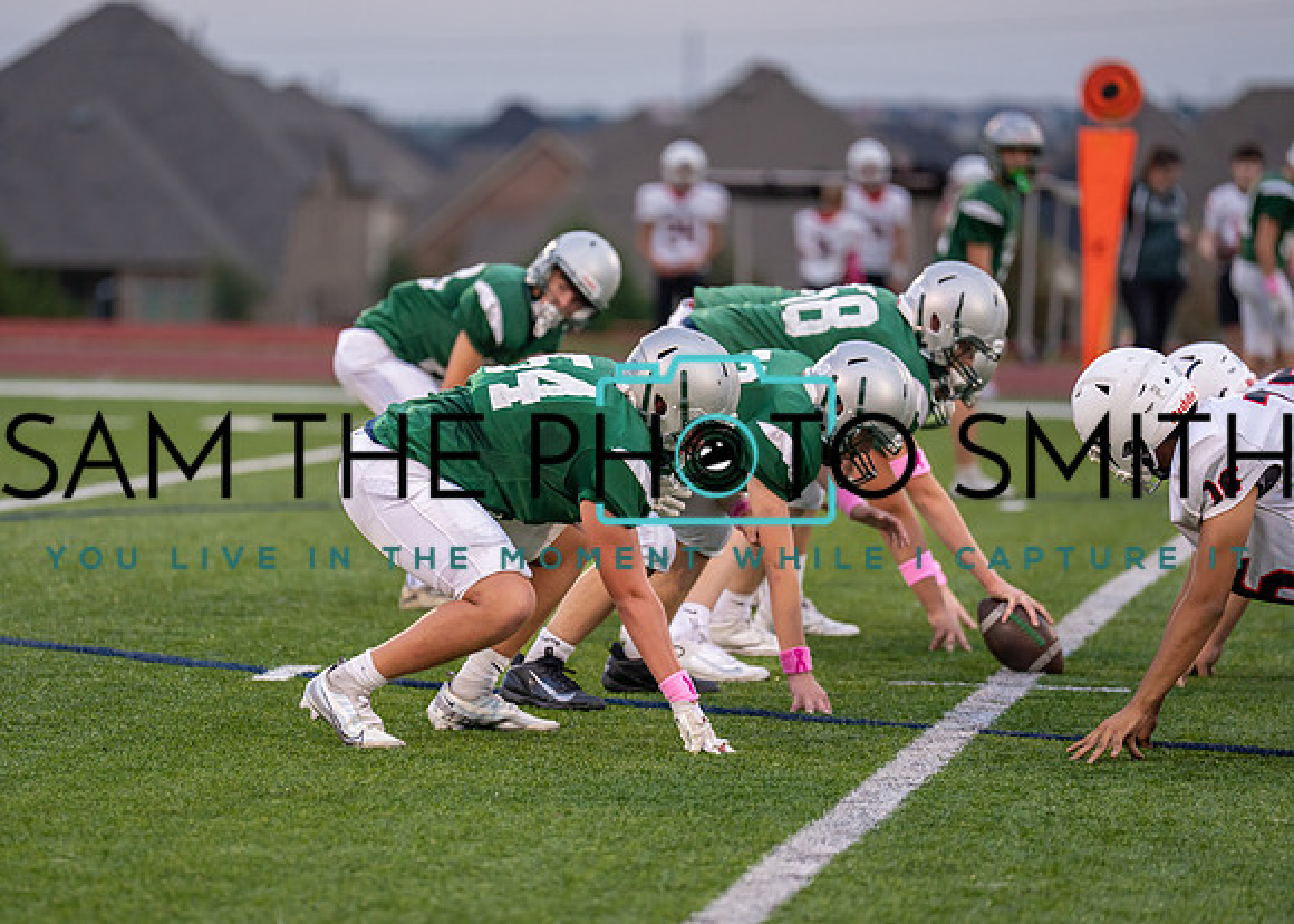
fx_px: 8232
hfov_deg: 9.0
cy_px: 484
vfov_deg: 6.4
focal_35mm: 224
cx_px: 576
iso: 1000
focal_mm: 194
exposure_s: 1/1250
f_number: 2.8
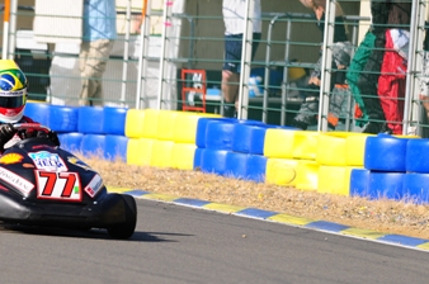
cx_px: 122
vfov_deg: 3.1
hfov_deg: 4.7
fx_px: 5281
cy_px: 209
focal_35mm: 444
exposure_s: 1/1250
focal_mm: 200
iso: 200
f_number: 4.5
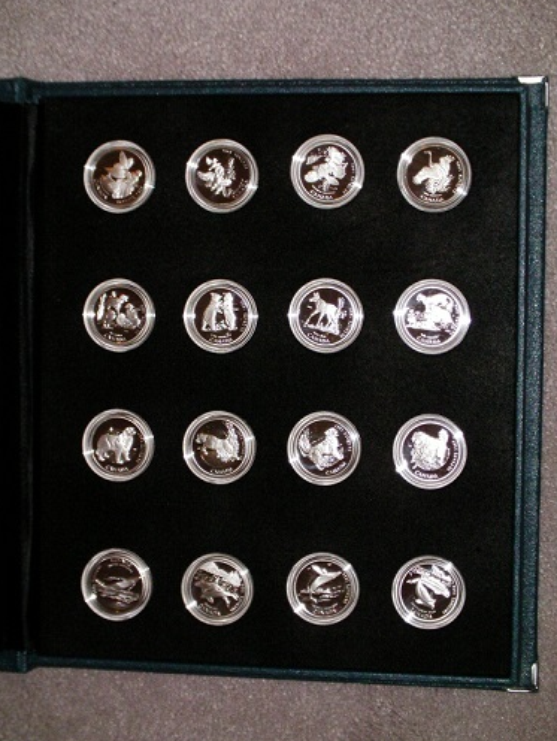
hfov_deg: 16.1
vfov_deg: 21.3
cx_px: 276
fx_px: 1970
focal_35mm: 92
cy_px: 373
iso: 400
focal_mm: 15.1
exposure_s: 1/48
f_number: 3.8
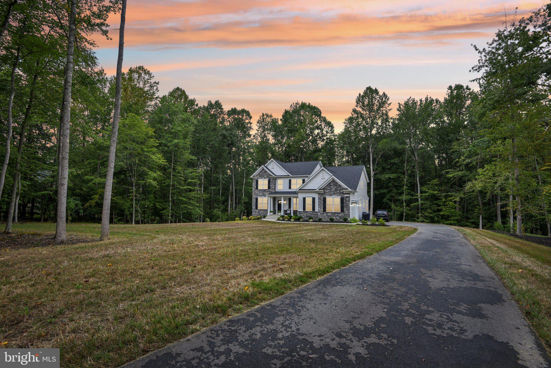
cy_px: 184
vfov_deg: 73.8
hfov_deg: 96.7
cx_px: 276
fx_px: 245
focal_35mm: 16
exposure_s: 1/250
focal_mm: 16
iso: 400
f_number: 8
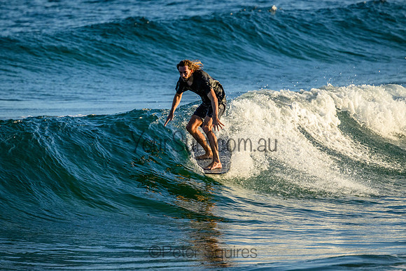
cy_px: 136
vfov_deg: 1.7
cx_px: 203
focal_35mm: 800
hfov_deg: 2.6
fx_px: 9024
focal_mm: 800
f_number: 11
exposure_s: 1/2000
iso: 2000
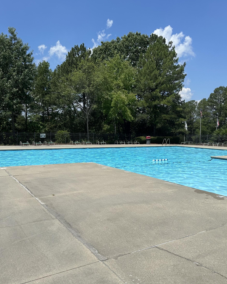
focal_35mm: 32
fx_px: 269
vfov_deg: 55.7
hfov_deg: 45.8
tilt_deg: -3.5
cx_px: 113
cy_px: 142
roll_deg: -0.3
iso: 80
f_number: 1.78
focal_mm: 6.86
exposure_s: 1/8929
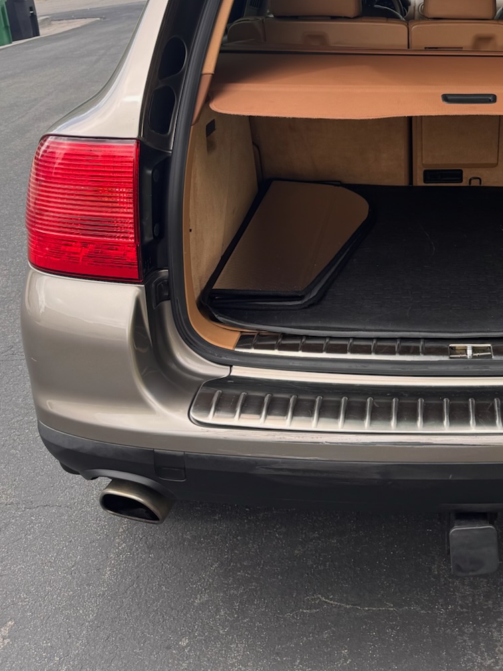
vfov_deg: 37.5
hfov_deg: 28.3
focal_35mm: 49
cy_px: 130
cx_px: 468
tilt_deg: -13.1
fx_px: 950
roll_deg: +3.0
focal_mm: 6.76
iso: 80
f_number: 1.78
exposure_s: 1/802
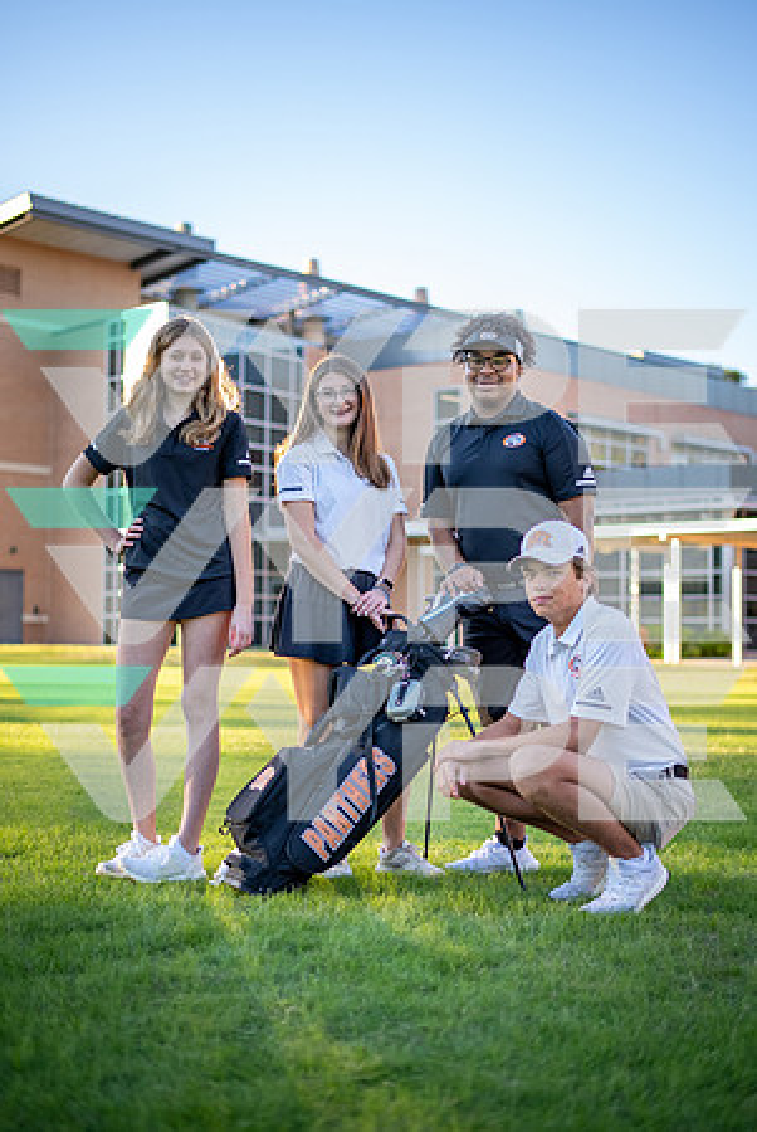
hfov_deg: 27.1
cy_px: 566
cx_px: 378
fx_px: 1573
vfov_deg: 39.6
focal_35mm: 50
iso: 400
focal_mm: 50
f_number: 1.8
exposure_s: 1/1600
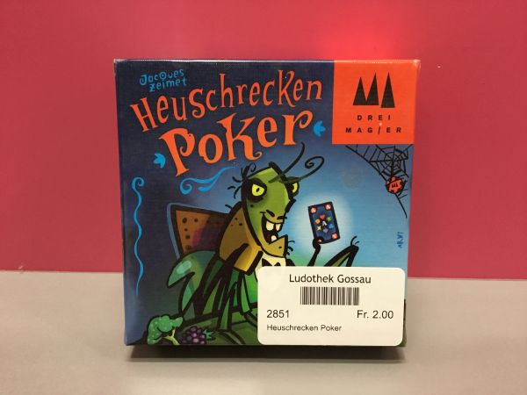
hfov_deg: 58.4
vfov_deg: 45.4
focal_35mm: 31
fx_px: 472
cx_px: 264
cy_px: 198
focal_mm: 3.3
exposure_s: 1/33
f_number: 2.4
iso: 200
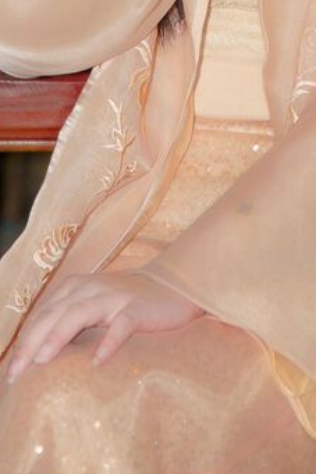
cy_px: -377
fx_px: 5219
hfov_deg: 3.5
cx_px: 81
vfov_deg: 5.1
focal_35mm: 396
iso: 500
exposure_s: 1/80
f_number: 2.8
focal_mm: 75
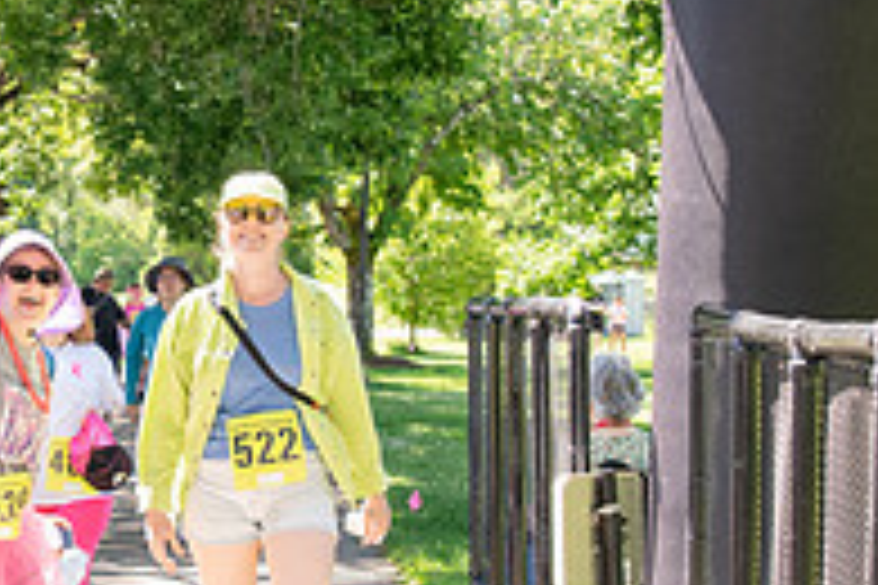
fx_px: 2609
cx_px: 72
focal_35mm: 107
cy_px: 328
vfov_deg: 12.8
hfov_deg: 18.7
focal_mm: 24
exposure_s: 1/400
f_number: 4
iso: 500
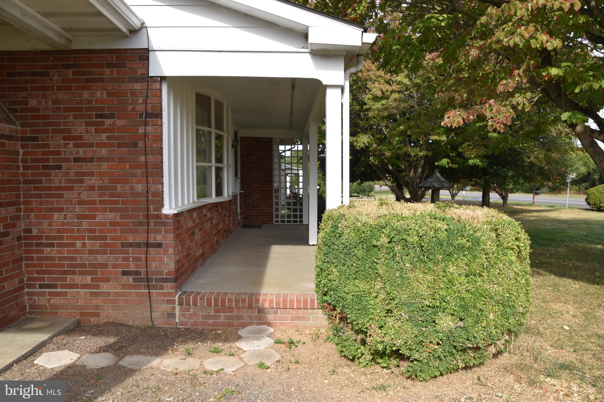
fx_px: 453
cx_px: 302
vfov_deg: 47.9
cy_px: 201
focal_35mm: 27
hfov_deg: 67.4
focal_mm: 18
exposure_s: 1/250
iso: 200
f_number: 8
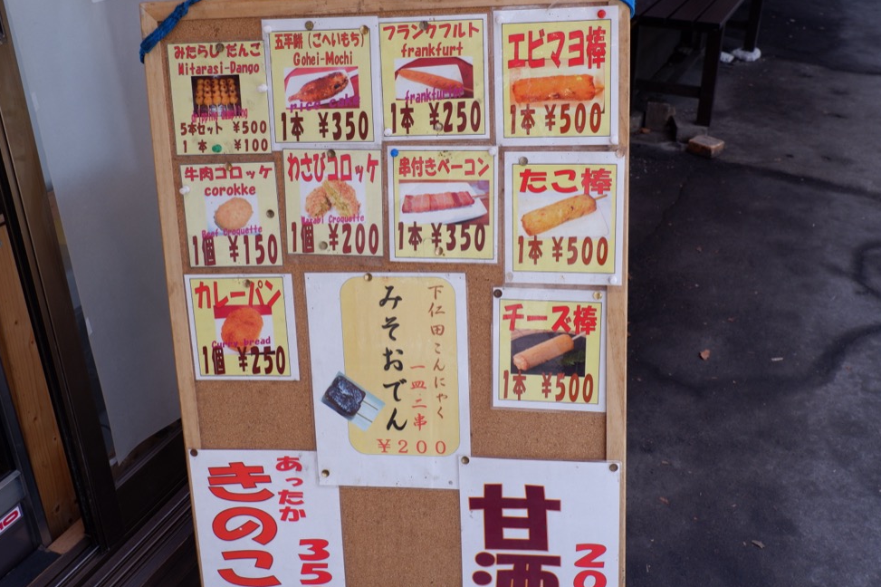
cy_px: 291
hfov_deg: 51.9
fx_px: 905
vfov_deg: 35.9
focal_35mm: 37
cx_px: 447
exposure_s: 1/34
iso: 250
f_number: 7.1
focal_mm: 24.3
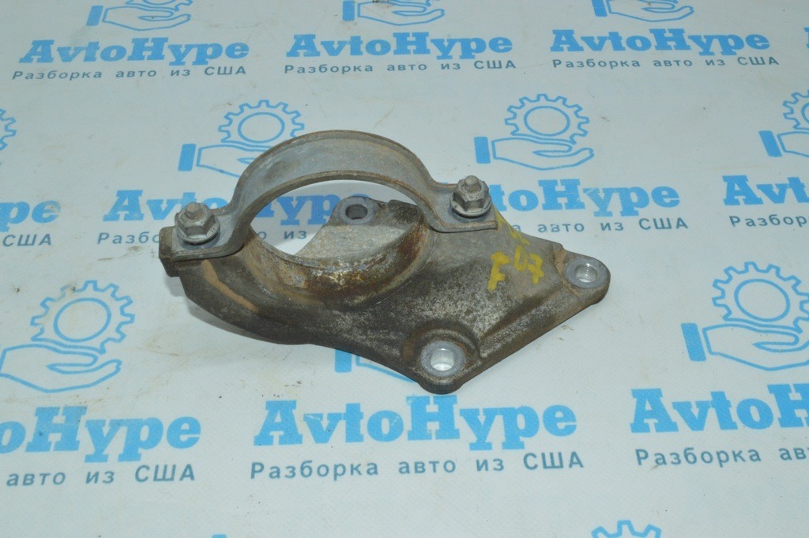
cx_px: 404
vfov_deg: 30.8
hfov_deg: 45.0
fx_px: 977
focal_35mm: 44
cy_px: 269
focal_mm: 29
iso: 2000
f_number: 29
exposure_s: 1/25
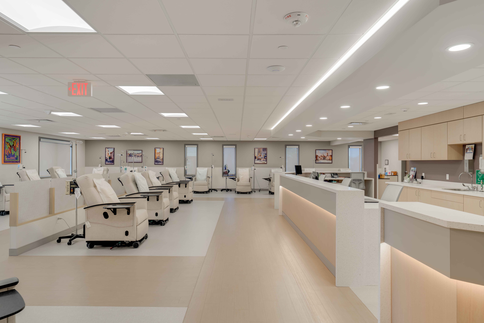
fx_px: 323
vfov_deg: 53.1
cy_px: 162
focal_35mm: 24
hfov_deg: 73.7
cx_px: 242
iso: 320
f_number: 6.3
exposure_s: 1/400
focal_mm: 24
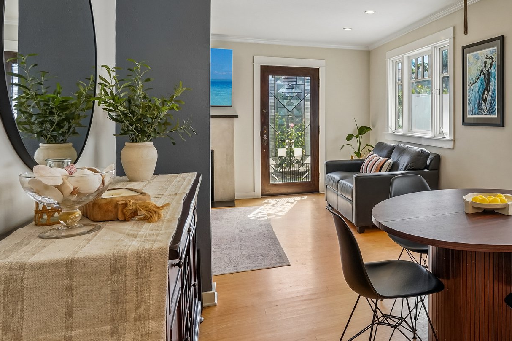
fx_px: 384
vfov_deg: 47.4
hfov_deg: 62.3
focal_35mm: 27
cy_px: 123
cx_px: 402
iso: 400
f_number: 8
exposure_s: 1/80
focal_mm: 16
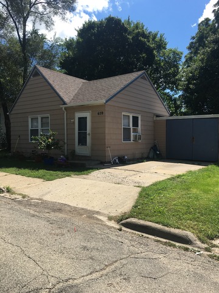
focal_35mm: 29
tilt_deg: -1.4
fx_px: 245
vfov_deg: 61.7
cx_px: 110
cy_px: 146
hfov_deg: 48.2
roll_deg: -0.8
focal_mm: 4.15
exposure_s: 1/1183
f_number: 2.2
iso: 25
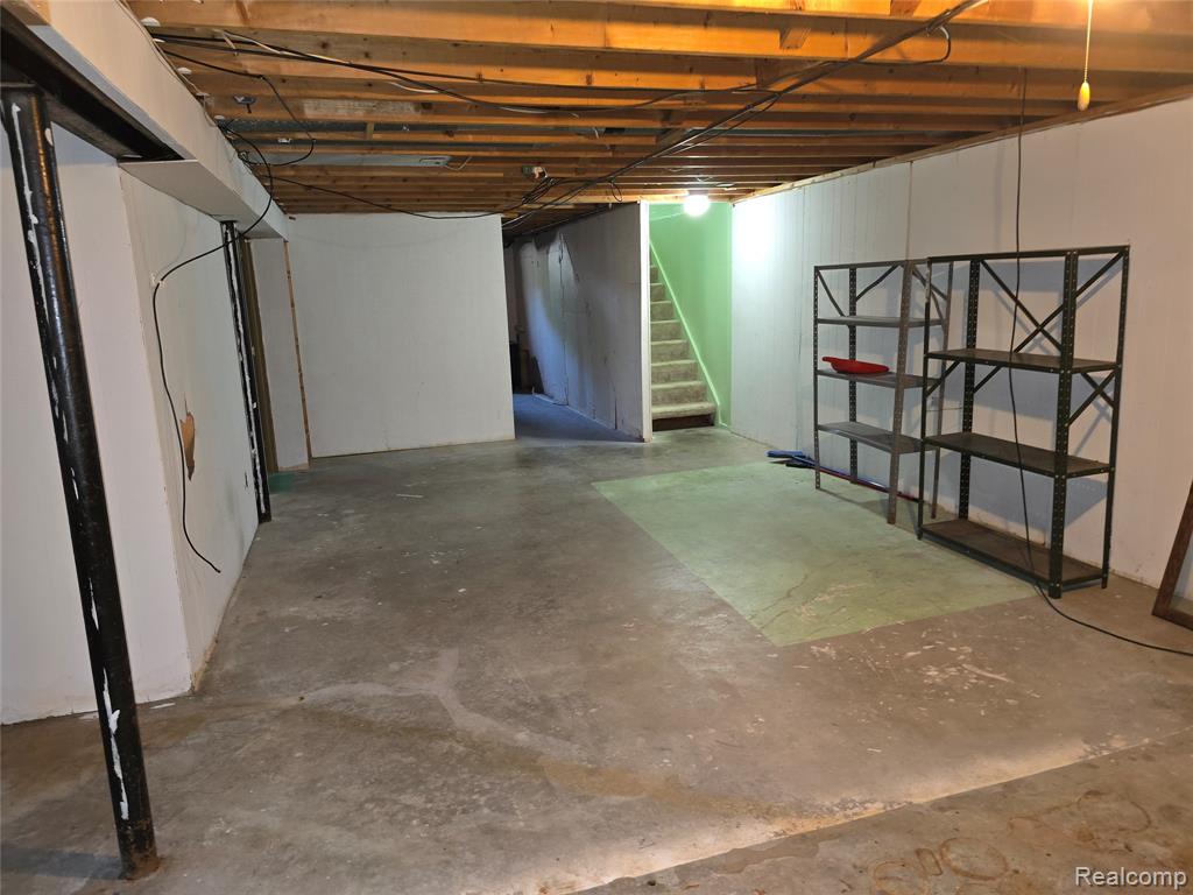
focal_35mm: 23
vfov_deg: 58.9
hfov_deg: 73.9
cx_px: 596
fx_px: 793
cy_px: 448
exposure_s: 1/12
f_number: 1.7
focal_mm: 6.3
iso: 250
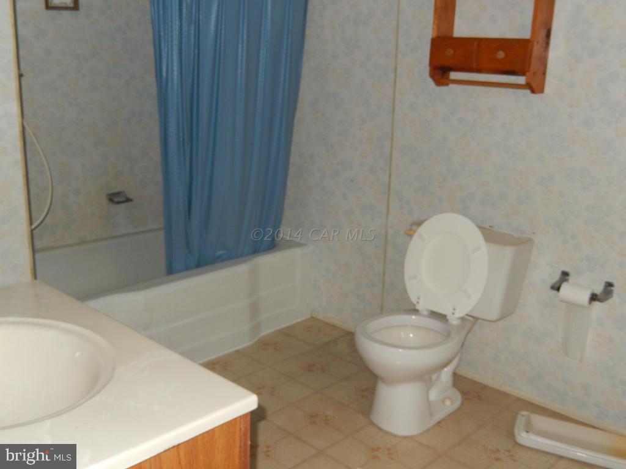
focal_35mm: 36
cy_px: 234
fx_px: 651
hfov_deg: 51.4
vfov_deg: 39.7
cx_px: 313
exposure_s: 1/30
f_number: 4
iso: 200
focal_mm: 6.5
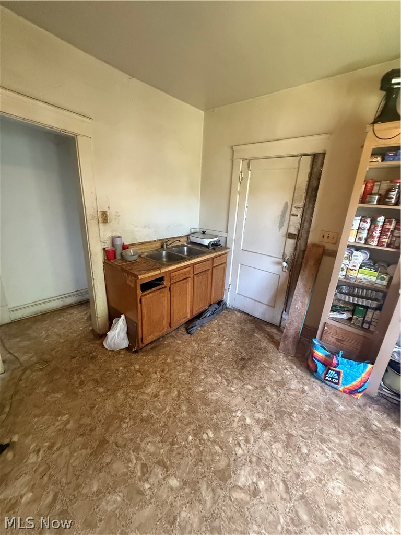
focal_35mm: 14
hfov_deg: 85.7
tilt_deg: -15.5
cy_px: 268
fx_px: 216
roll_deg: -0.7
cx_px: 200
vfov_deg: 102.1
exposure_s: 1/60
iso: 800
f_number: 2.2
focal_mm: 2.22
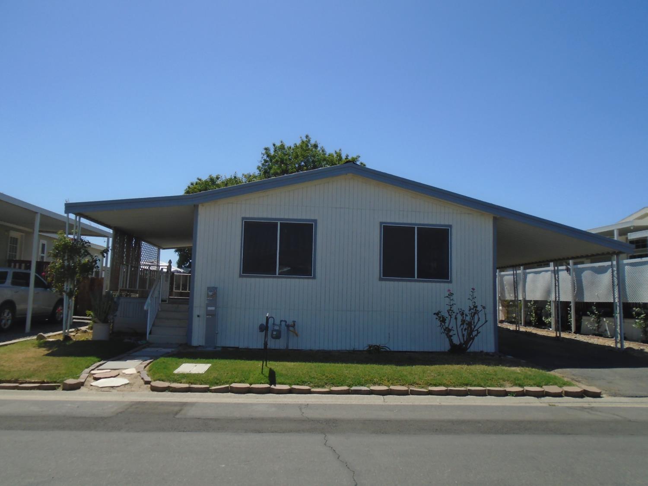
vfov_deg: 53.1
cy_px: 243
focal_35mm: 26
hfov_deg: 67.3
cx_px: 324
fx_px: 487
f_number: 8
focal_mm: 4.6
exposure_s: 1/320
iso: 100
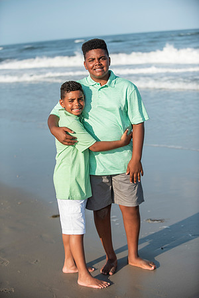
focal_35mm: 70
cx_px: 100
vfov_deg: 28.8
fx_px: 580
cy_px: 149
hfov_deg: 19.5
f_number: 3.5
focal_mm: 70
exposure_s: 1/4000
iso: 250
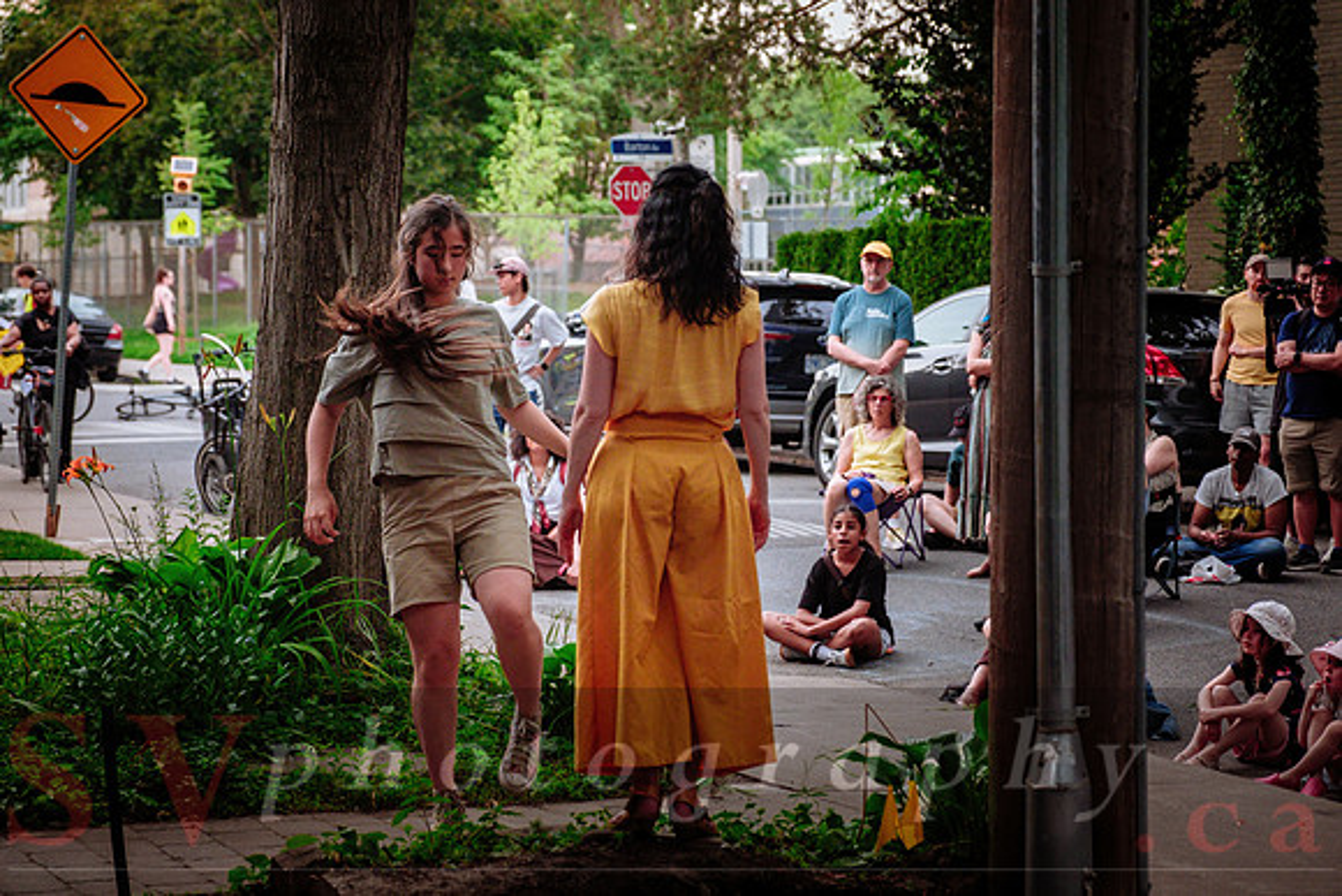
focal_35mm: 83
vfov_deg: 16.5
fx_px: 3095
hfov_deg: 24.5
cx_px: 671
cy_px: 448
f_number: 2.8
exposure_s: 1/320
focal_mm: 55
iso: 1600
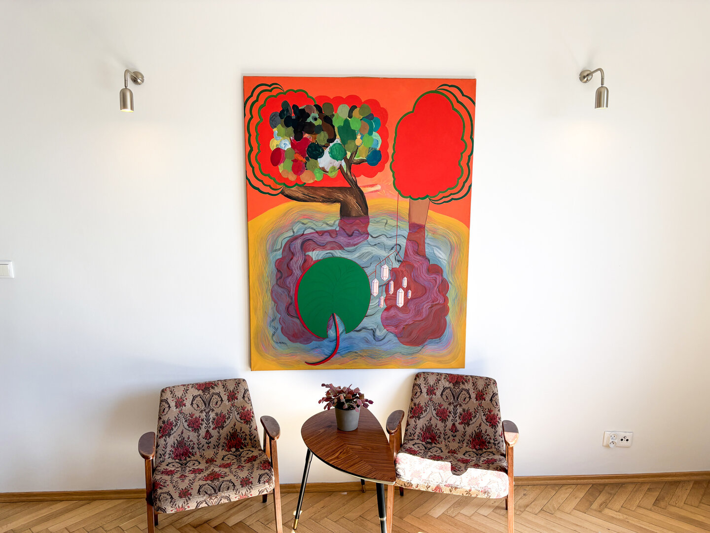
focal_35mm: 26
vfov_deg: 53.1
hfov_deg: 67.3
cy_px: 266
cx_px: 355
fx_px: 533
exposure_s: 1/377
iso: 50
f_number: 1.6
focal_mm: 5.96
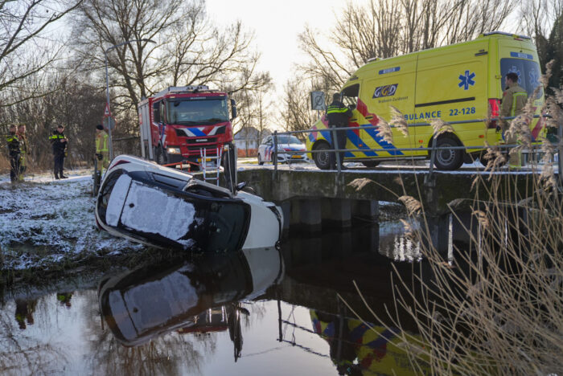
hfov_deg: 53.1
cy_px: 188
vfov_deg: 36.9
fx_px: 563
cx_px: 282
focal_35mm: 36
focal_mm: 36
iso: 400
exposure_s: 1/4000
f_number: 2.8
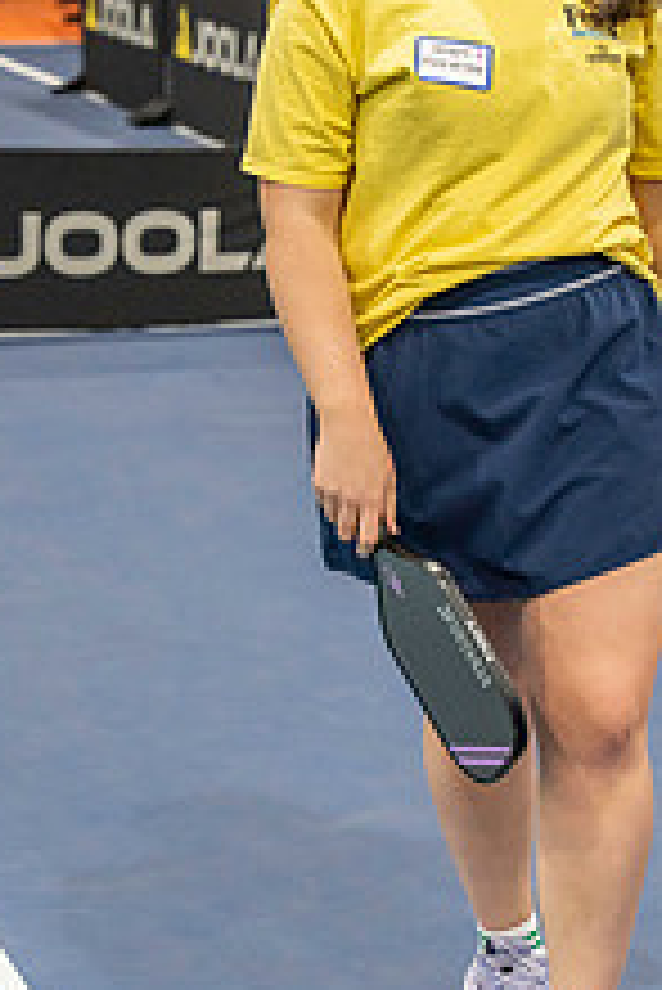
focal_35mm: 143
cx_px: 500
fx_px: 3938
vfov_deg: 14.3
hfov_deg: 9.6
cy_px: 414
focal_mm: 70
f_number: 4
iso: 5000
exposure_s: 1/400
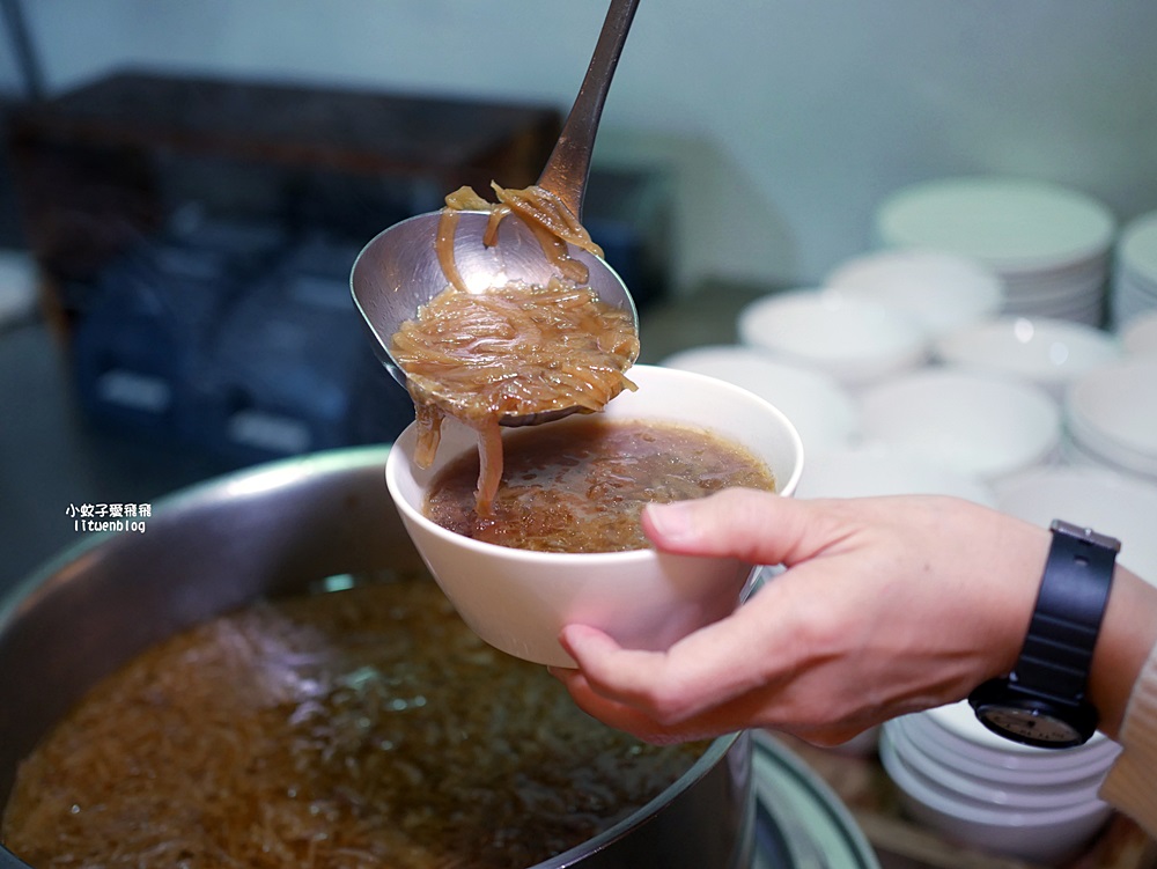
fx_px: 1672
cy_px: 434
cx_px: 578
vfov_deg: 29.1
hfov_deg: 38.2
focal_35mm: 50
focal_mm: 25
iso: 500
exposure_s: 1/60
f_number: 1.8
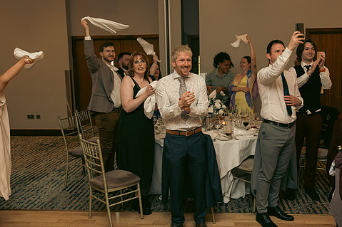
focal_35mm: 40
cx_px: 192
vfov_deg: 33.4
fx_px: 380
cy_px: 114
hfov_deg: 48.4
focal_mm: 33
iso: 2500
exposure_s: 1/160
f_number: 3.5
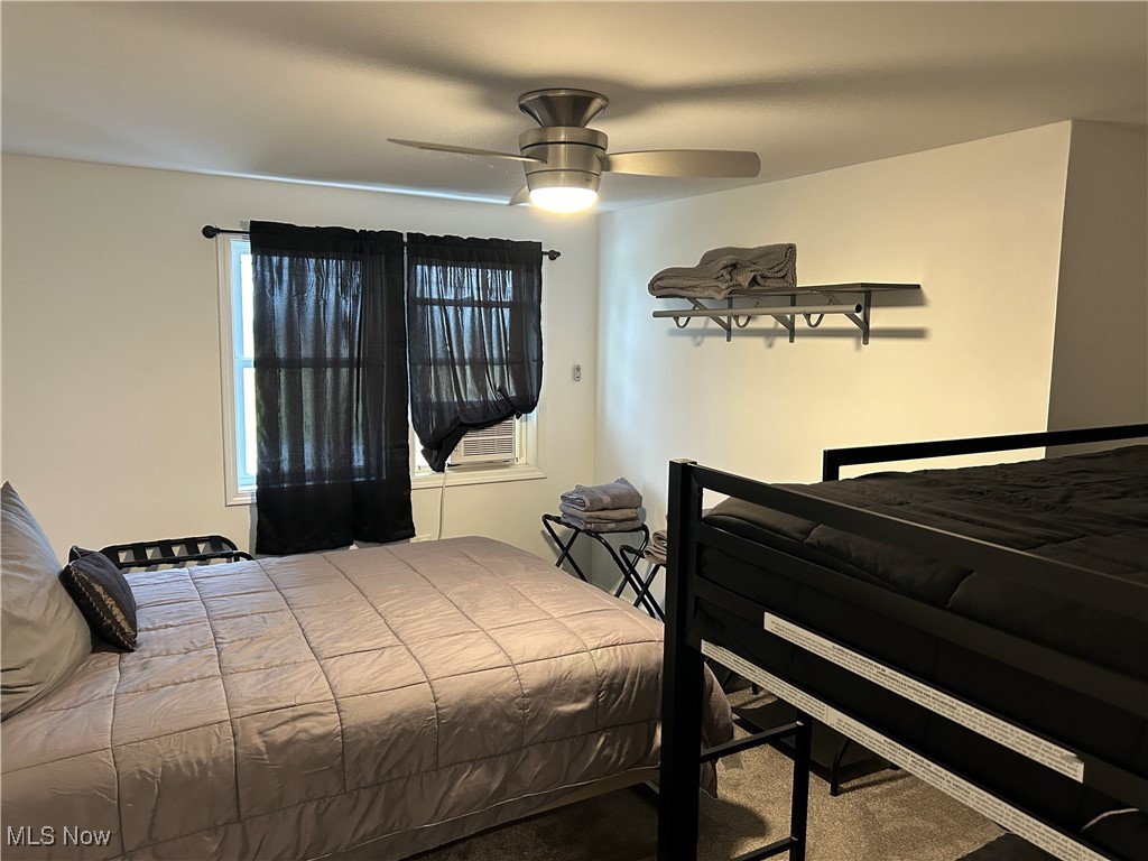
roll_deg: -0.3
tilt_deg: -6.7
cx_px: 574
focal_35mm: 26
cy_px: 430
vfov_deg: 53.1
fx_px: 862
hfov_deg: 67.3
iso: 400
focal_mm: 5.7
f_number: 1.5
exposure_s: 1/60
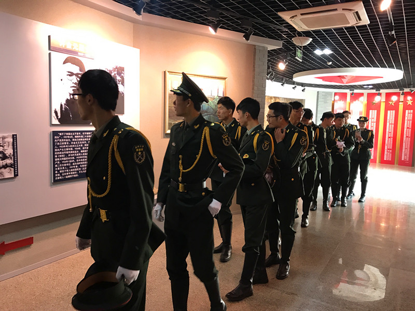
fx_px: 336
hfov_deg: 63.4
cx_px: 208
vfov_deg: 49.7
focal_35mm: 28
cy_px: 156
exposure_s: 1/17
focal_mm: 3.99
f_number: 1.8
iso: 40
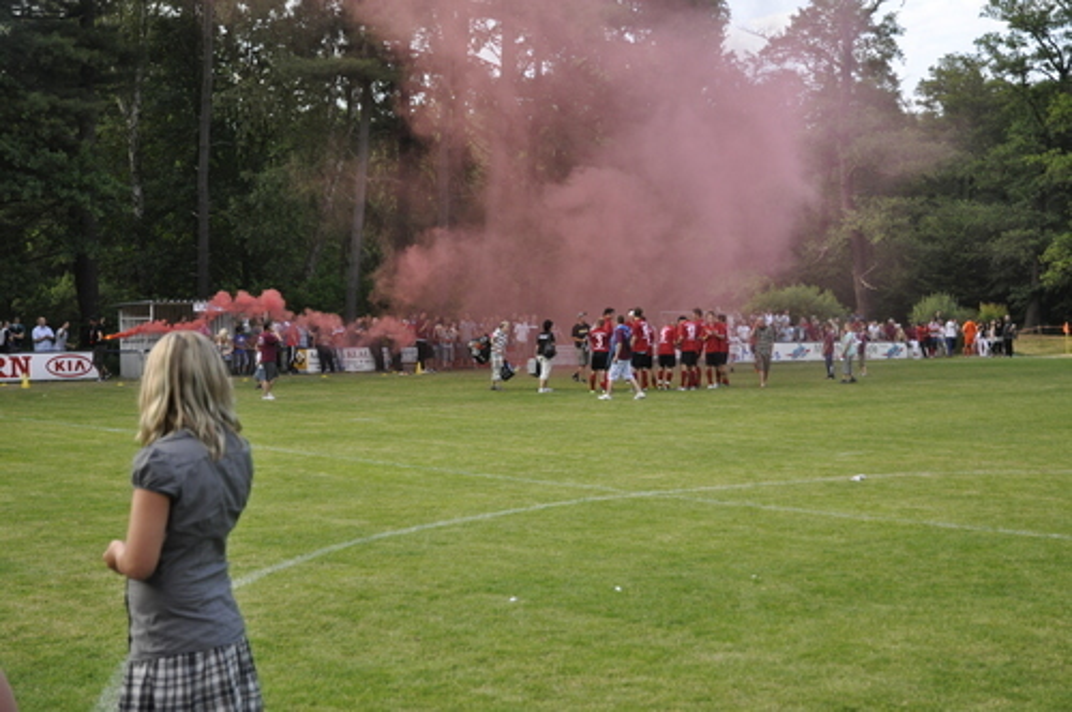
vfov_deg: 28.0
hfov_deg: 41.2
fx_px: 1427
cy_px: 356
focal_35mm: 48
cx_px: 536
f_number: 4.5
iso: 800
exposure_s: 1/800
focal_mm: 32
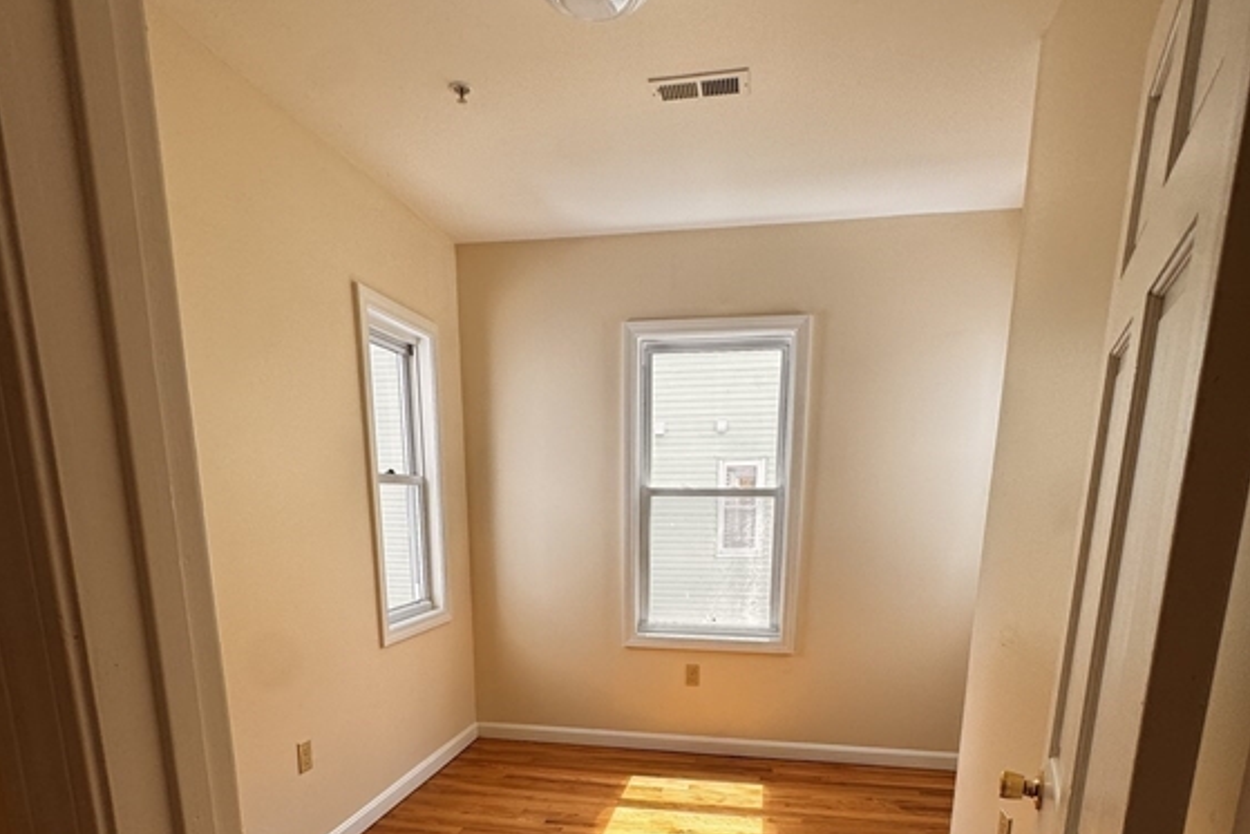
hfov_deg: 84.0
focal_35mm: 20
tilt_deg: -13.9
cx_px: 624
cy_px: 648
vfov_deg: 58.0
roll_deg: +1.0
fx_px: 695
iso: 40
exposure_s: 1/161
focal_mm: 2.22
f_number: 2.2
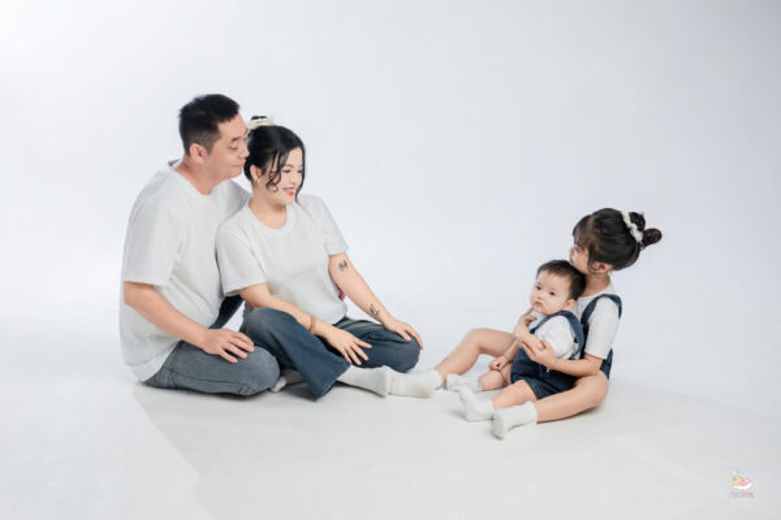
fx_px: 1150
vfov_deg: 25.5
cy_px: 260
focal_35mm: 53
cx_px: 390
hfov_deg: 37.5
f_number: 4
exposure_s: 1/180
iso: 500
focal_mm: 35
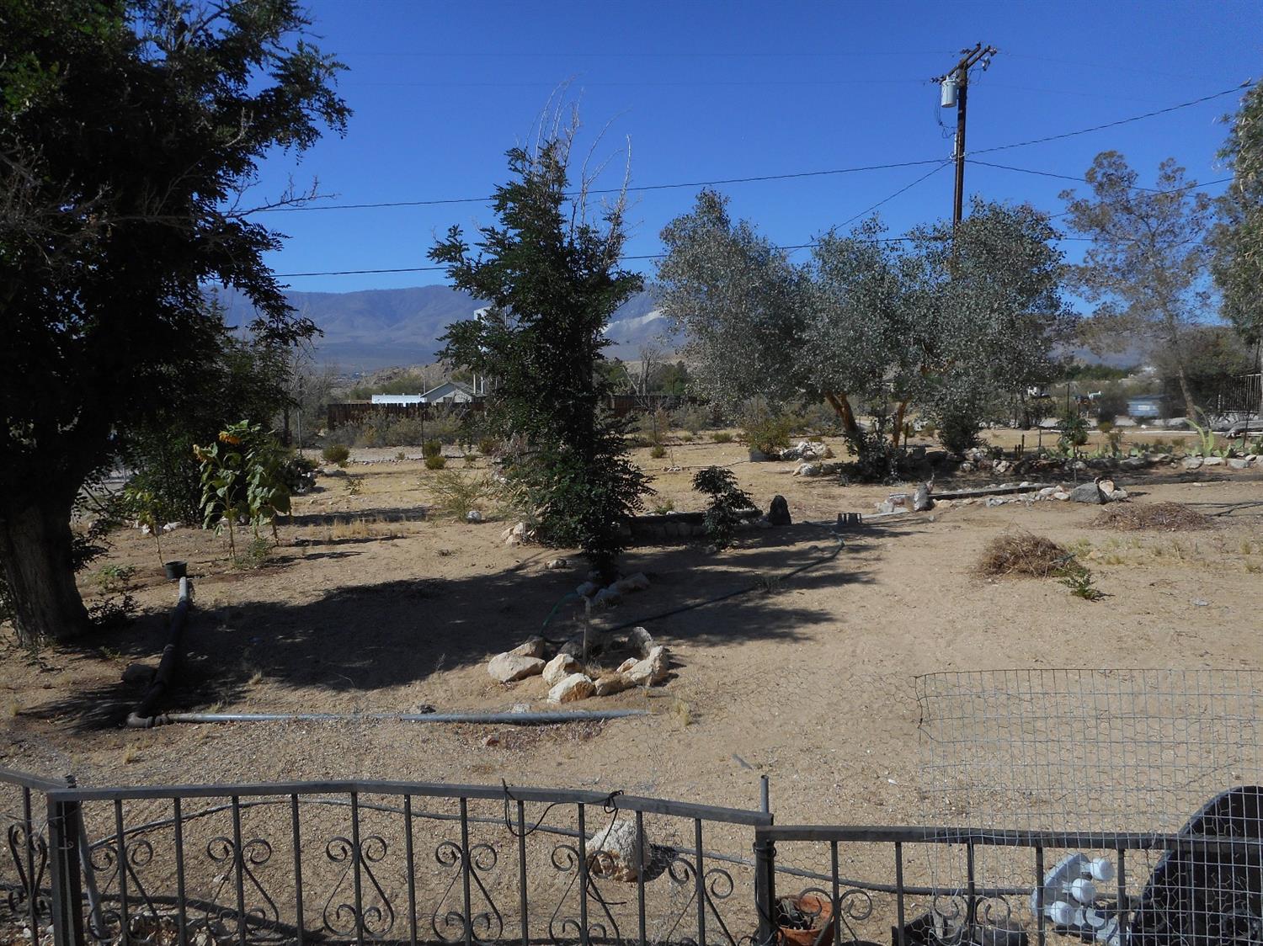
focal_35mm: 25
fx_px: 912
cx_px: 632
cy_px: 473
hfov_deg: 69.4
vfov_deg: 54.9
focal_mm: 4.5
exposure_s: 1/1250
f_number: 3.7
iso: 80
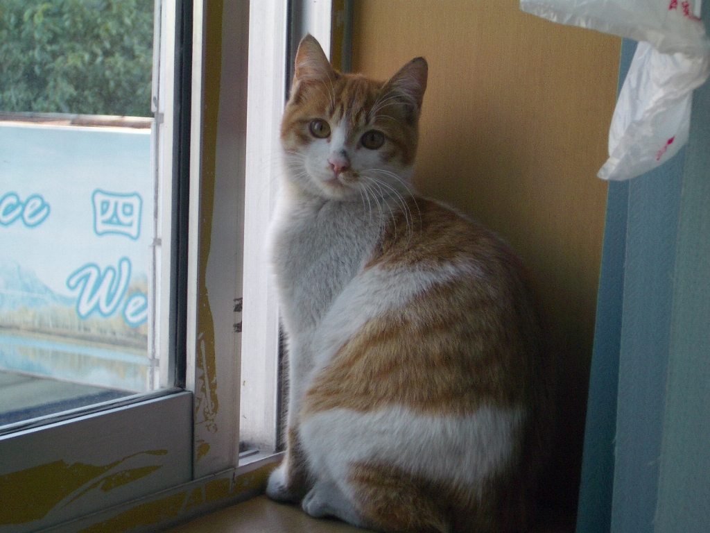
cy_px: 266
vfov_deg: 16.8
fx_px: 1805
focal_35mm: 88
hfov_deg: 22.3
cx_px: 355
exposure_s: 1/100
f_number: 4.4
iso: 100
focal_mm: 14.6
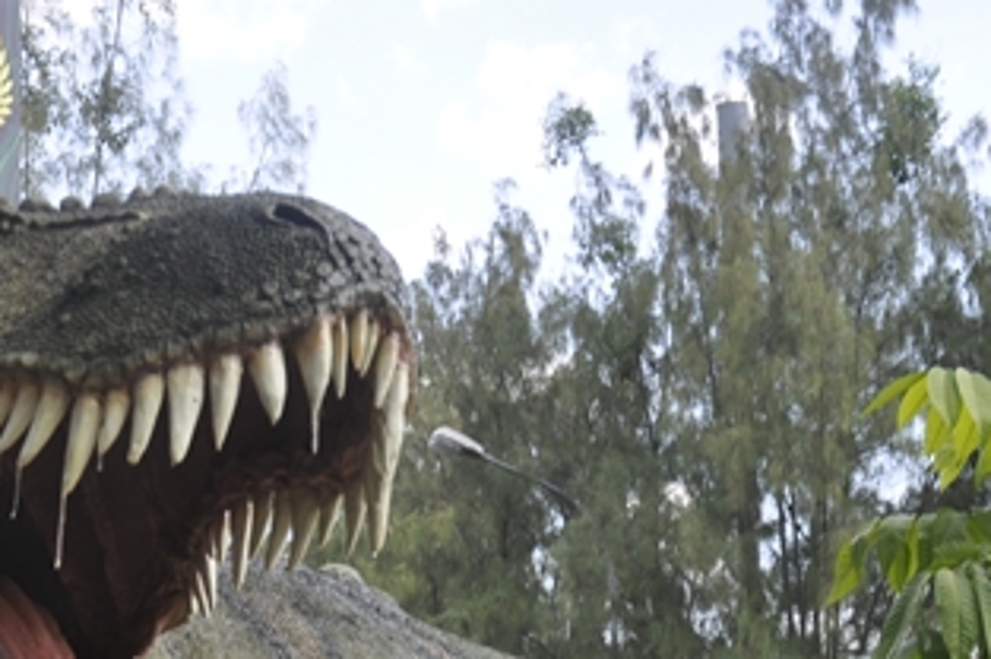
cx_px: 440
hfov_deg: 18.4
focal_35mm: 111
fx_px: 3060
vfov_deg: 12.0
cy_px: 803
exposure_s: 1/160
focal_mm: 29
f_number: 6.3
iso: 200
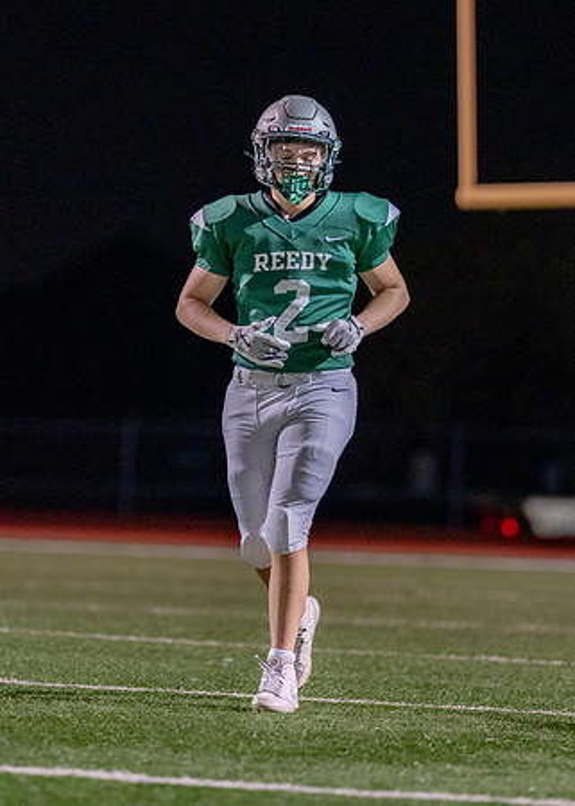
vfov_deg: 7.5
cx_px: 210
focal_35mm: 268
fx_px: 6143
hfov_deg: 5.4
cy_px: 378
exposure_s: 1/1250
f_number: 1.8
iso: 2500
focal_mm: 135
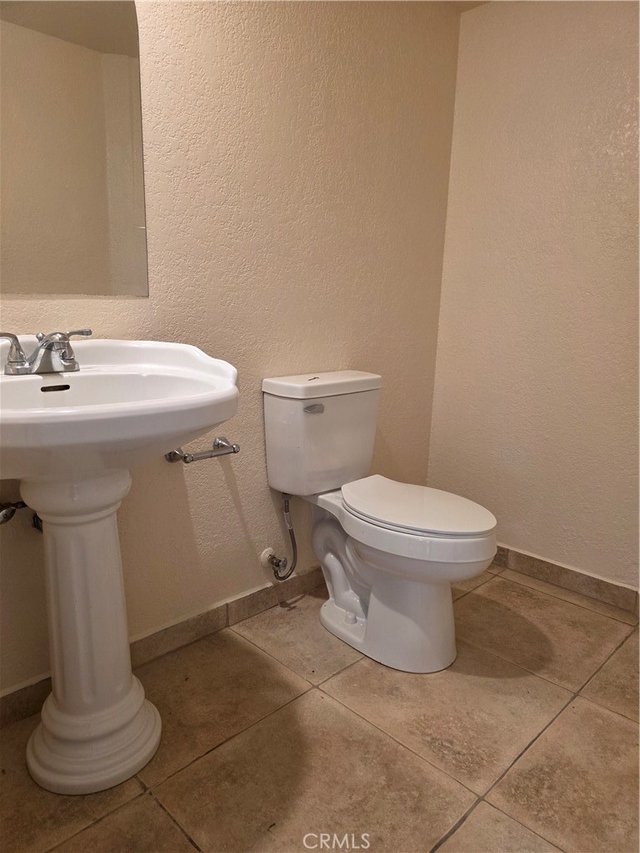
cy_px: 426
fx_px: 567
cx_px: 320
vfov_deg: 73.9
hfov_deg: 58.9
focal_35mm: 23
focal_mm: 6.3
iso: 250
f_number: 1.7
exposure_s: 1/120
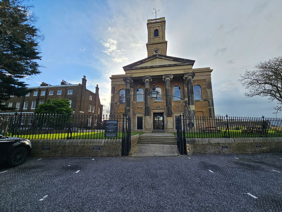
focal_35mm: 13
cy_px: 106
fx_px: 106
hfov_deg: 106.2
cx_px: 141
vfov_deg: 89.9
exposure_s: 1/1013
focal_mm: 2.2
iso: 50
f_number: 2.2
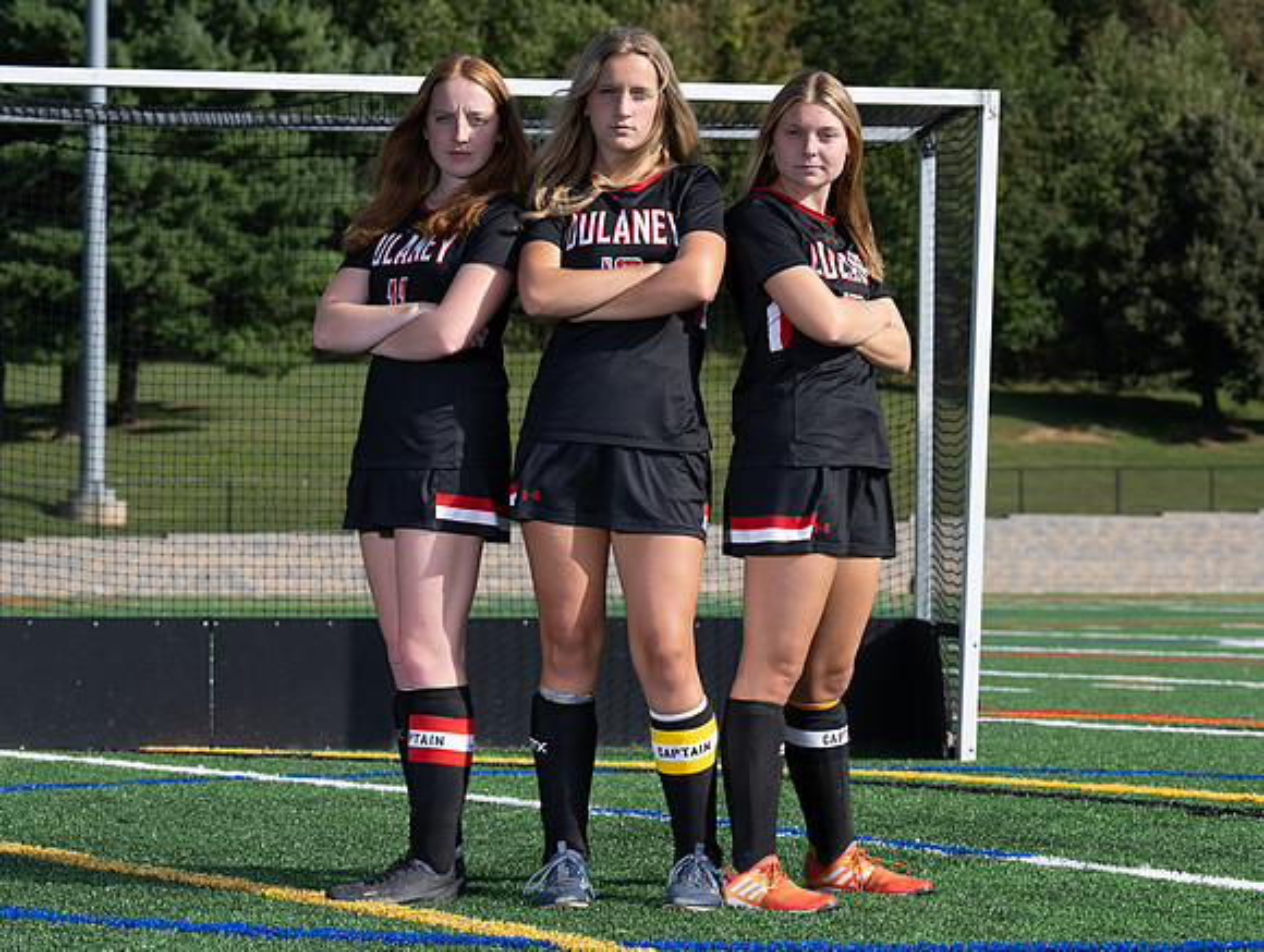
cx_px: 835
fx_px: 4093
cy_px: 513
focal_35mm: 112
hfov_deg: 17.5
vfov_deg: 13.3
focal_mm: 76
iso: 40
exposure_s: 1/250
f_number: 5.6
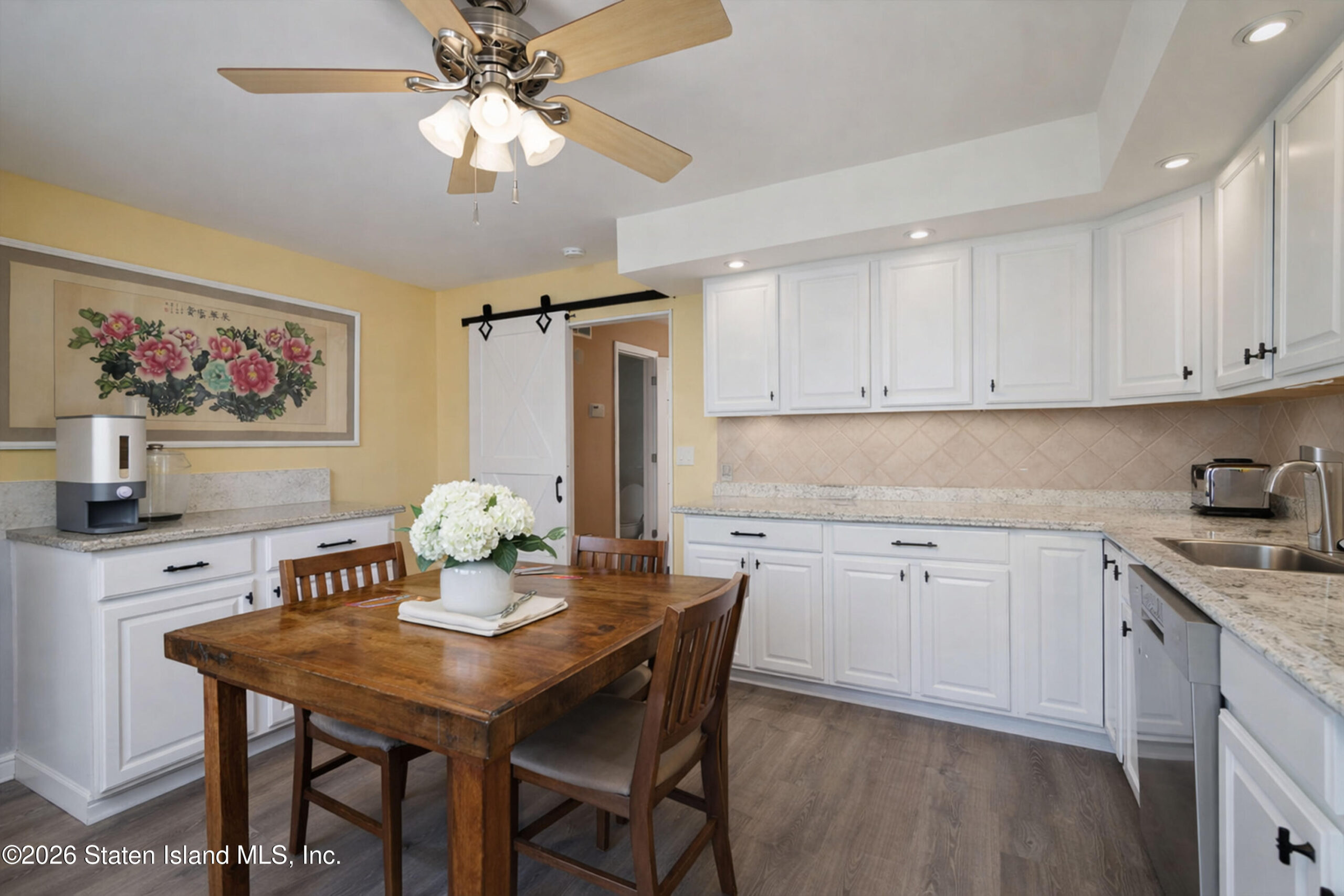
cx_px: 672
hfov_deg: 96.7
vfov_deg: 73.8
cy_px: 448
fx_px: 597
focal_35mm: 16
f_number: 4
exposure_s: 1/30
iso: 64
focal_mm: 16
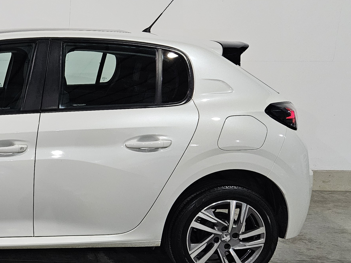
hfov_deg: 32.9
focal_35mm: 52
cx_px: -20
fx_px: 527
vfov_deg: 27.8
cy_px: 178
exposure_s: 1/100
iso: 800
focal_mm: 5.4
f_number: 1.8
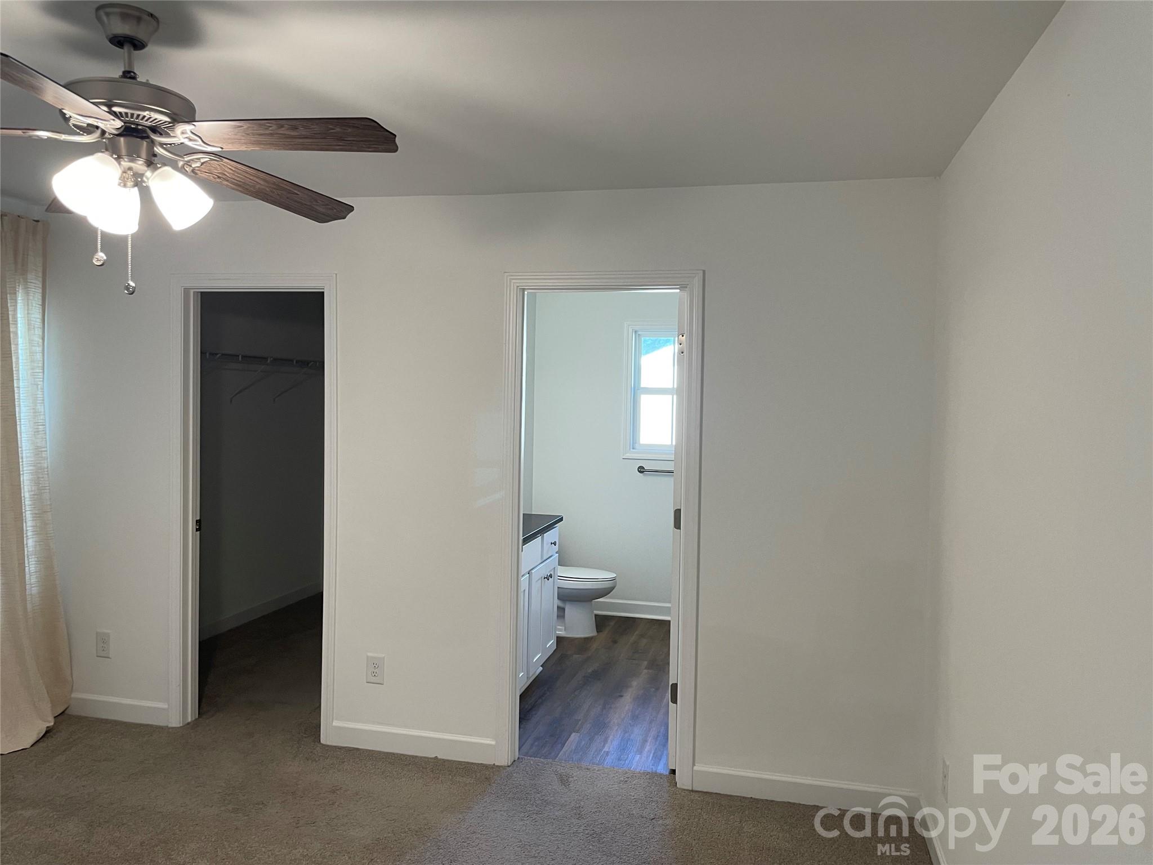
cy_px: 432
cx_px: 576
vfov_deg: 53.1
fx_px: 866
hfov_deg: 67.3
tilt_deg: -1.5
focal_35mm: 26
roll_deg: -1.1
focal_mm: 4.2
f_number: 1.6
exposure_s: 1/60
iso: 80
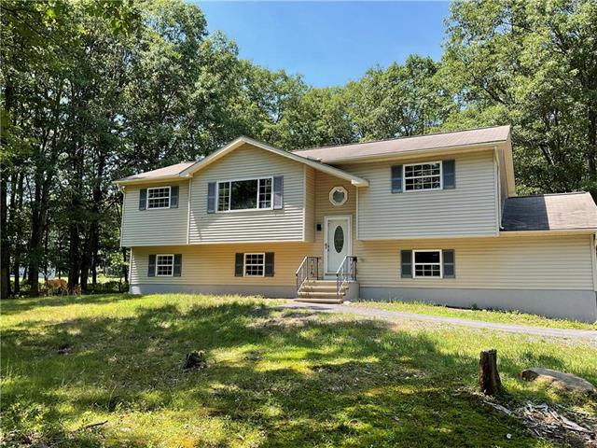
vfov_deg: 48.2
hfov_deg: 61.7
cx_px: 298
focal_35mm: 29
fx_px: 500
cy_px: 224
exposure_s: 1/439
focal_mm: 3
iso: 16
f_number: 1.8
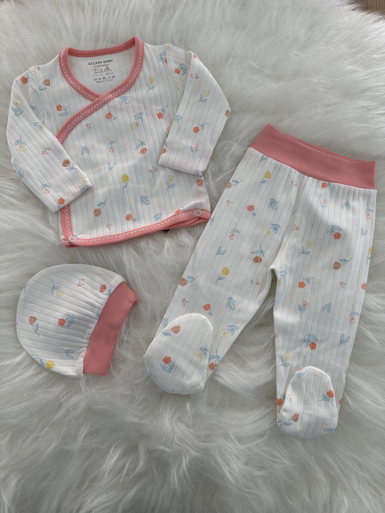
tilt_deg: -78.6
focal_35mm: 24
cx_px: 192
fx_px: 356
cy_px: 256
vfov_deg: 71.6
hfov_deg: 56.8
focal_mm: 6.86
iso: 64
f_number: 1.78
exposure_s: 1/100
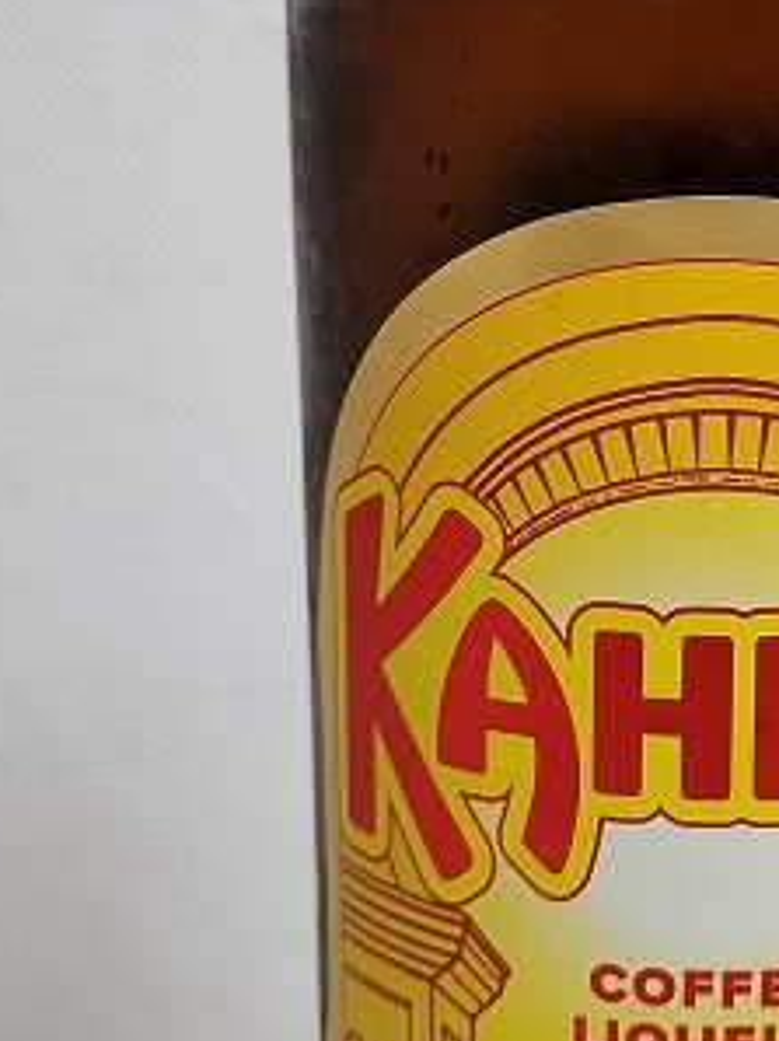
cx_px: 765
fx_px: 2644
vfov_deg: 22.1
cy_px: 286
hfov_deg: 16.4
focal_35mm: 88
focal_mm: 5.4
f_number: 1.8
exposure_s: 1/40
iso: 250
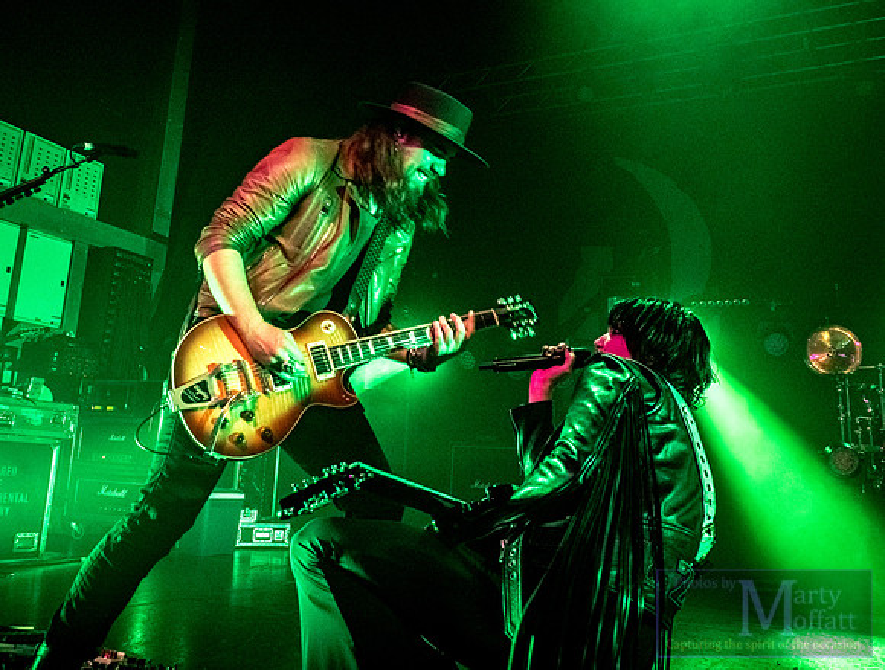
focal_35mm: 31
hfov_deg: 57.4
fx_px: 805
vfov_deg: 44.7
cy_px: 235
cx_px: 378
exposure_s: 1/160
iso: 1600
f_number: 4
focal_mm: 12
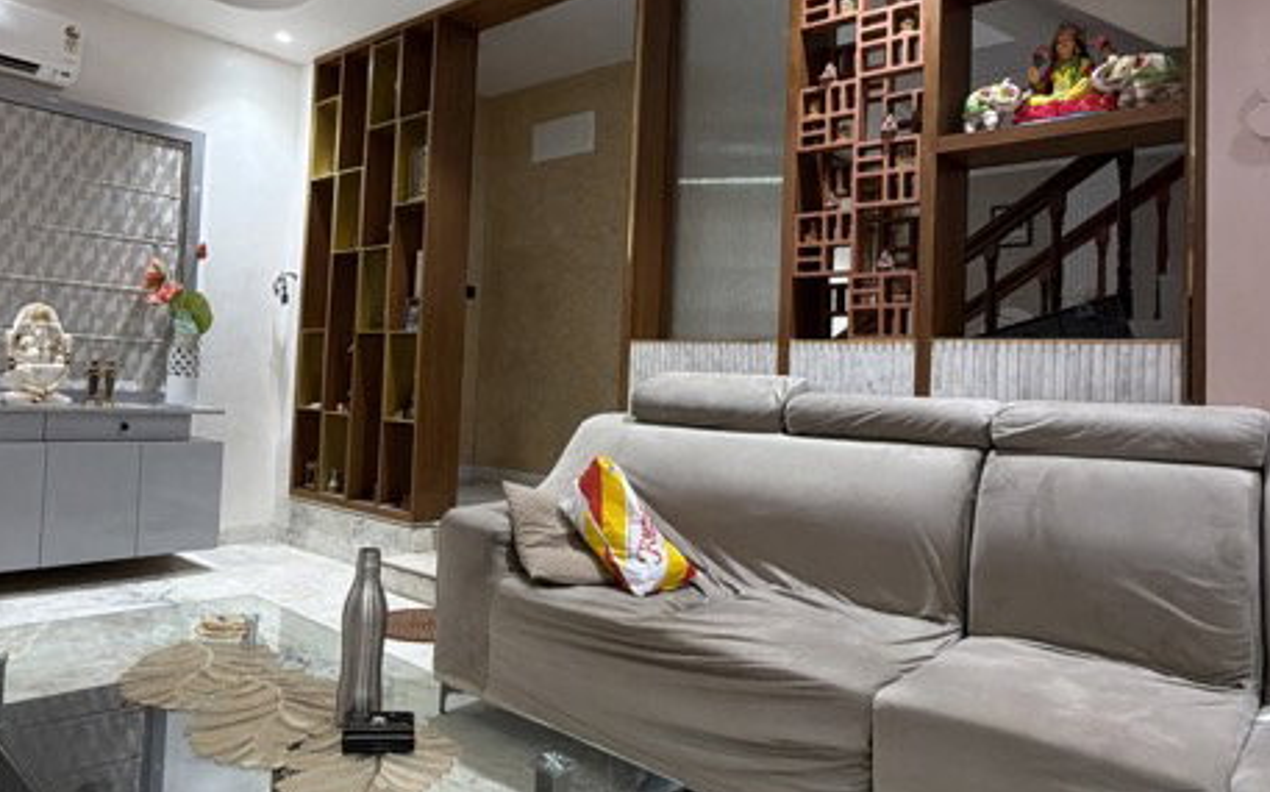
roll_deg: -2.5
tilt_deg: +3.0
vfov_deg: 47.4
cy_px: 333
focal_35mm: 26
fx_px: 899
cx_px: 514
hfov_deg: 69.8
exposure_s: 1/100
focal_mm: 2.22
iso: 250
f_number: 2.2
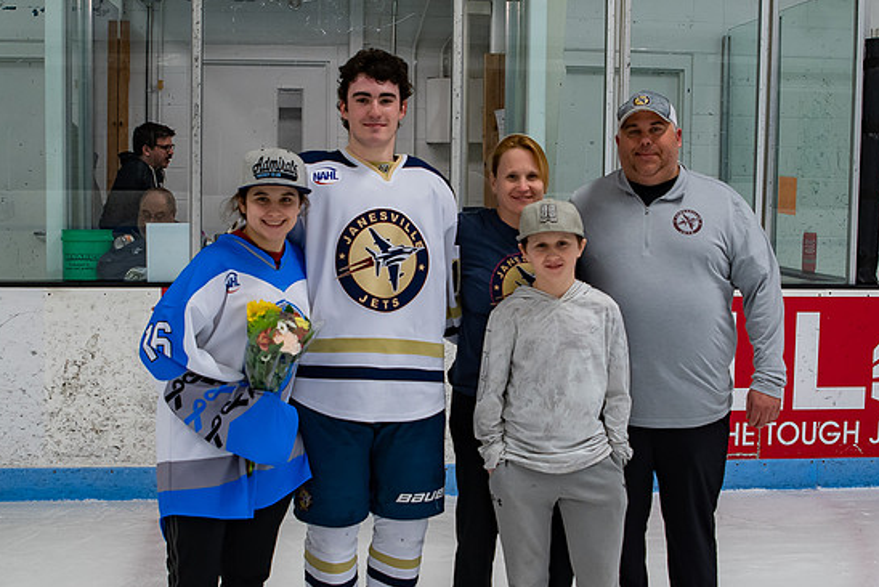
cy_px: 295
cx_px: 424
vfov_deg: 27.6
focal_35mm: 49
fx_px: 1197
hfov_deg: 40.3
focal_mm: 24
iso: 640
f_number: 4
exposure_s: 1/250
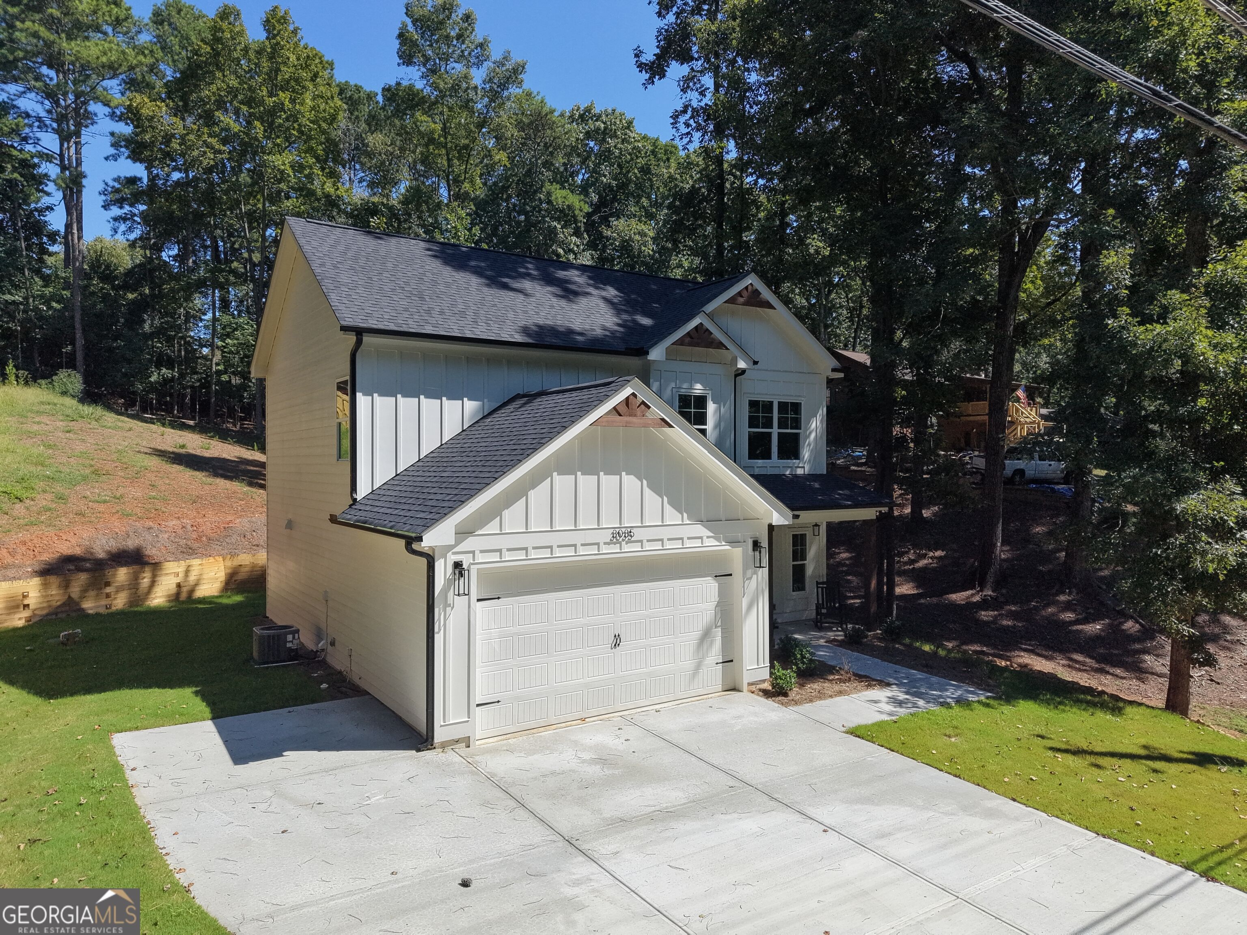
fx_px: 865
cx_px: 624
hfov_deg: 71.6
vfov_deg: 56.8
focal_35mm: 24
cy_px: 468
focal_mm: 8.67
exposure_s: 1/6400
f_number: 1.8
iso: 400
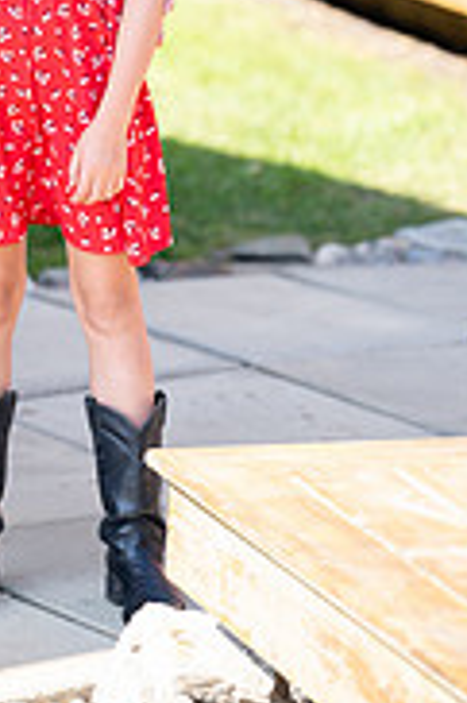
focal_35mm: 213
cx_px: -15
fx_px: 4152
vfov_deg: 9.6
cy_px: -23
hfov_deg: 6.4
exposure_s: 1/640
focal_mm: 86
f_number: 2.2
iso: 100
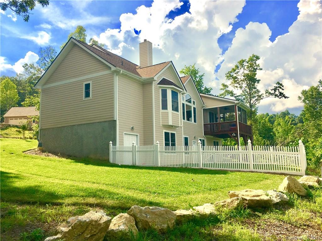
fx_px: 270
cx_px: 161
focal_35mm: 29
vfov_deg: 48.2
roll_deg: +2.2
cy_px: 120
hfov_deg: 61.7
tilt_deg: +7.8
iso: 25
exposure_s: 1/1748
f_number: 2.2
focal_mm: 4.15
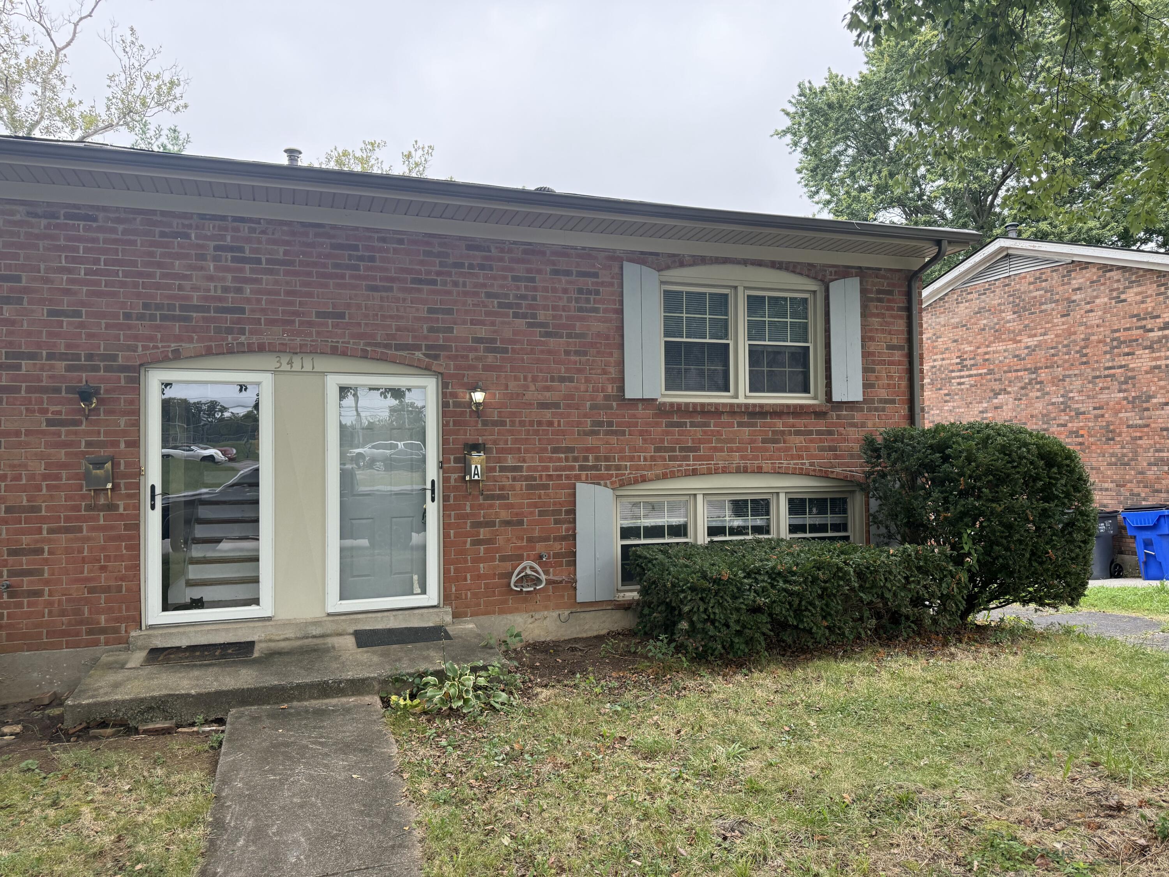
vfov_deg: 56.8
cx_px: 584
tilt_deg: +3.3
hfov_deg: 71.6
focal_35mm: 24
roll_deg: +0.4
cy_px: 438
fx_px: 810
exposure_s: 1/440
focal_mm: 6.76
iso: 100
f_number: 1.78
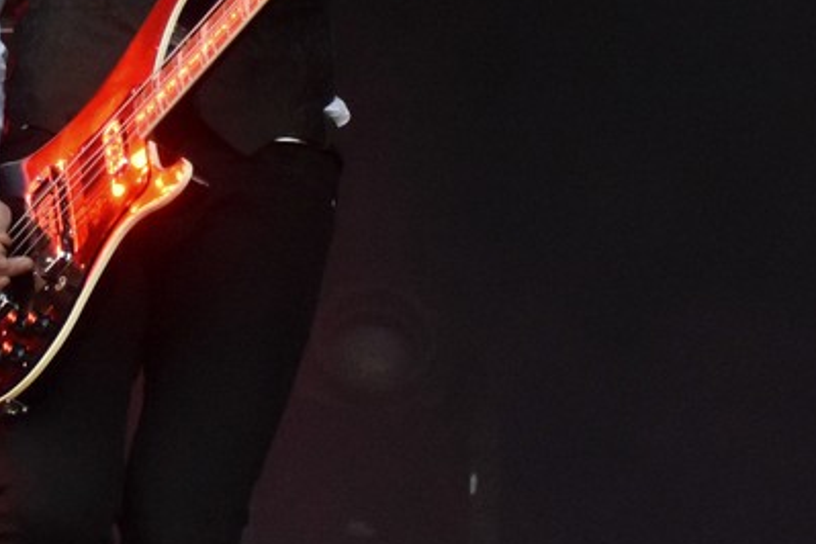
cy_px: -196
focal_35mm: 316
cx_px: -53
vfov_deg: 4.3
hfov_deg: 6.5
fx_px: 7162
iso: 2000
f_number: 2.8
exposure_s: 1/6400
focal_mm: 70
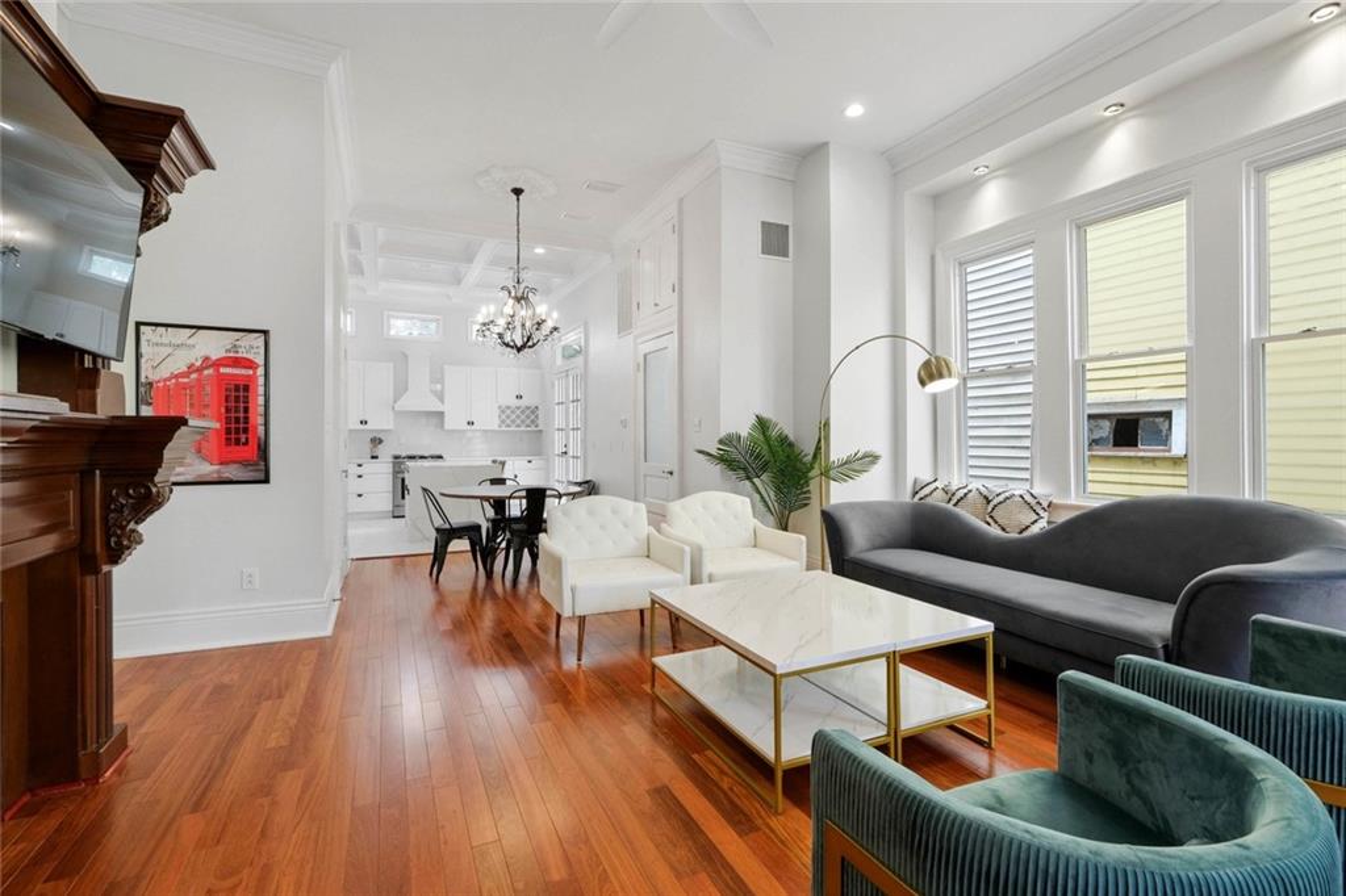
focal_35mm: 15
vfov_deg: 77.3
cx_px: 673
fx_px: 561
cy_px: 448
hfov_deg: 100.4
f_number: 10
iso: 400
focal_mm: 10.3
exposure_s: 1/18
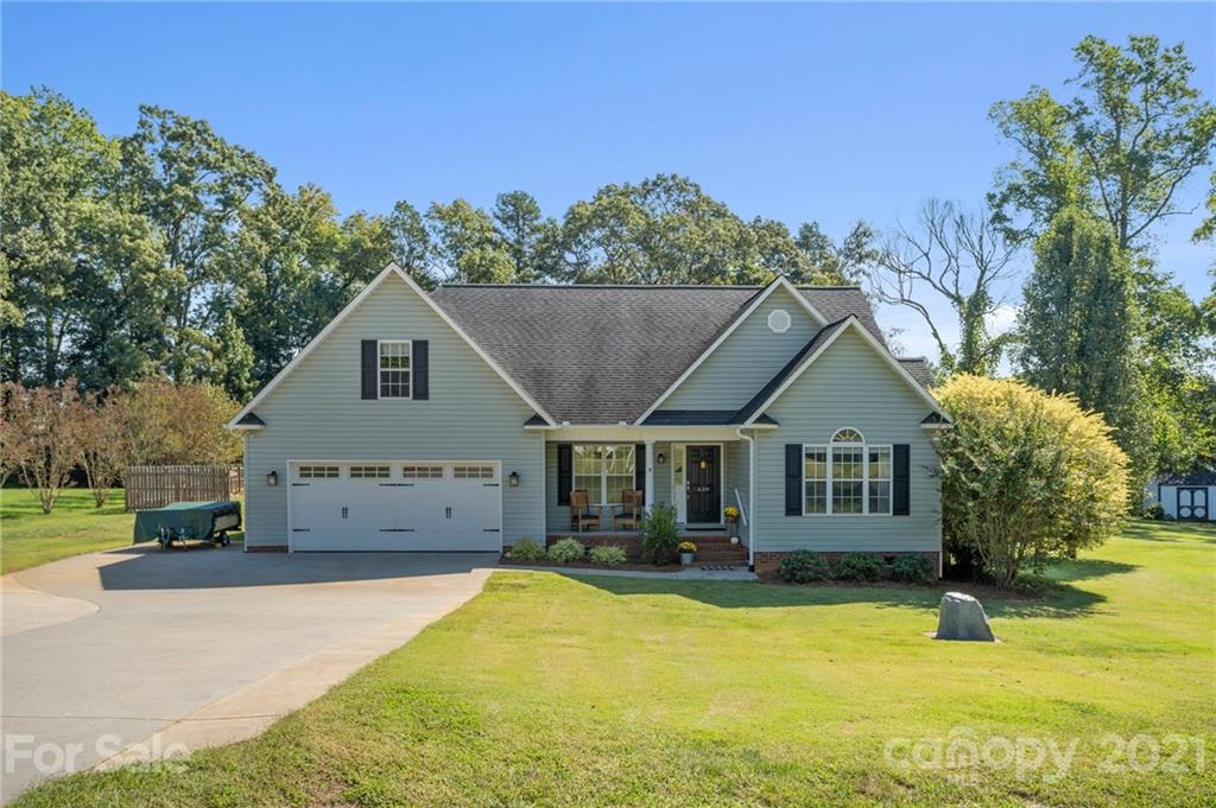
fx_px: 1012
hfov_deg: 62.0
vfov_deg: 43.5
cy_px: 404
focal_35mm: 30
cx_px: 608
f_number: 8
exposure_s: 1/125
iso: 100
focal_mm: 30
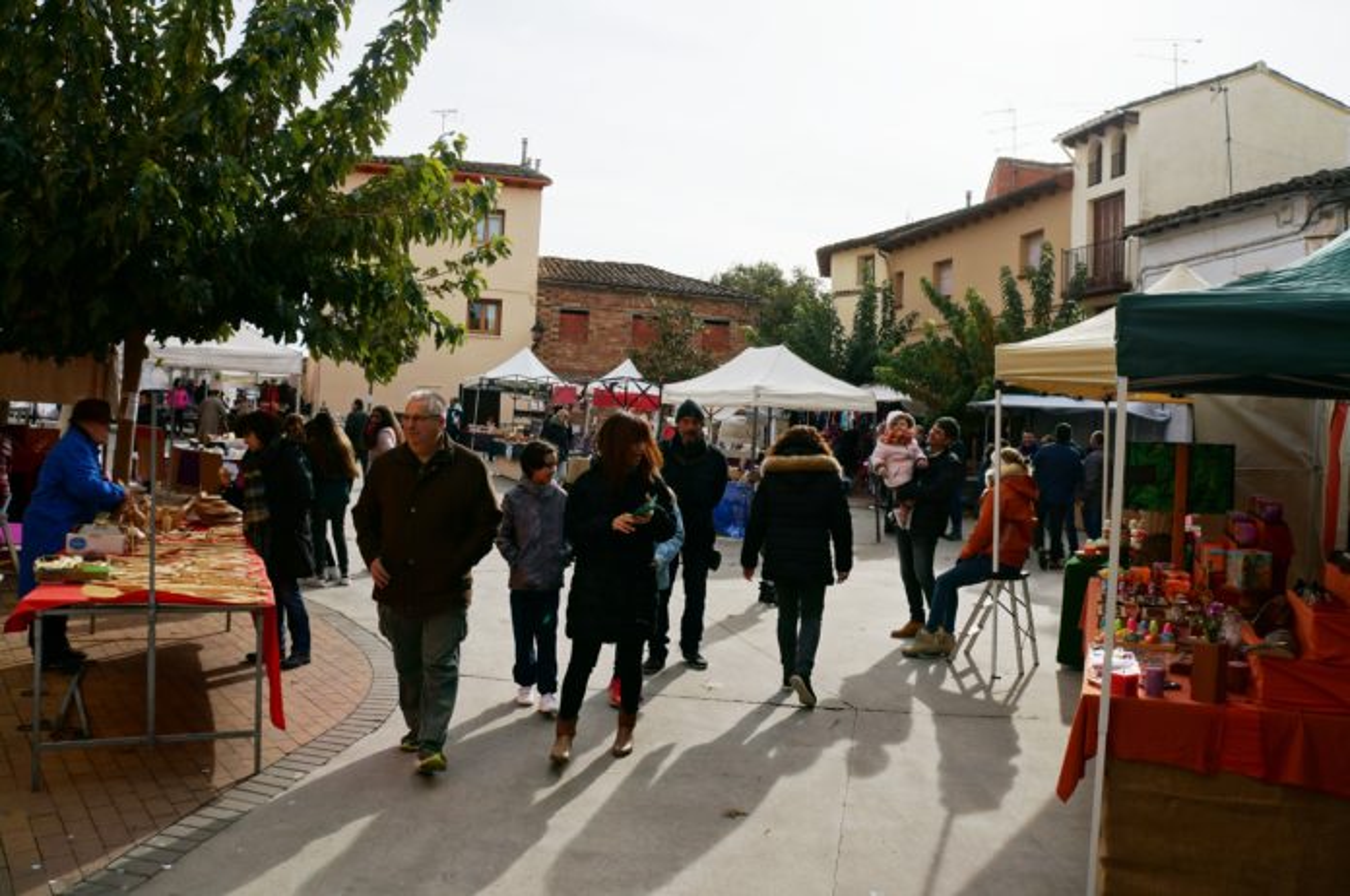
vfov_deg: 47.8
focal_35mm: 27
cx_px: 675
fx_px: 1011
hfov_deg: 67.5
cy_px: 448
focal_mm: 18
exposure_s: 1/400
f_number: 8
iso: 100
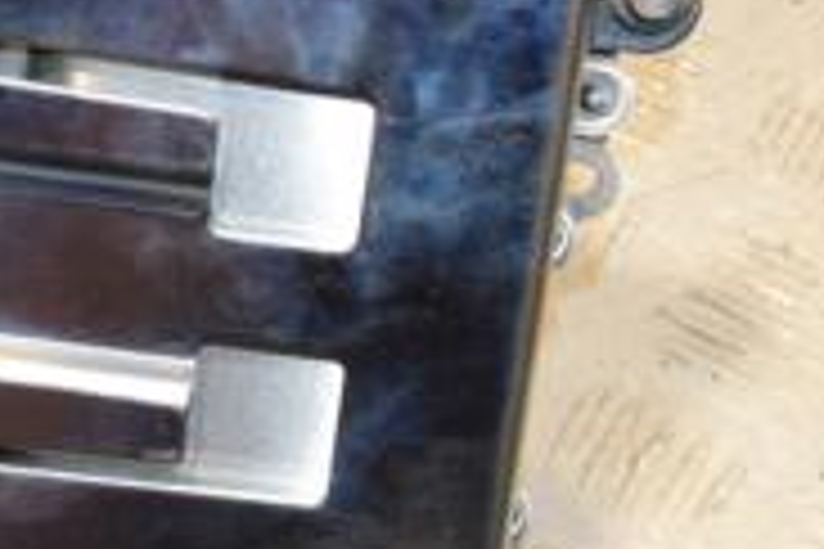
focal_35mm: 138
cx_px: -315
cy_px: 252
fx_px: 3158
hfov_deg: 14.1
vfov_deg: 9.9
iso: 800
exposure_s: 1/200
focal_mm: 28
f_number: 7.1
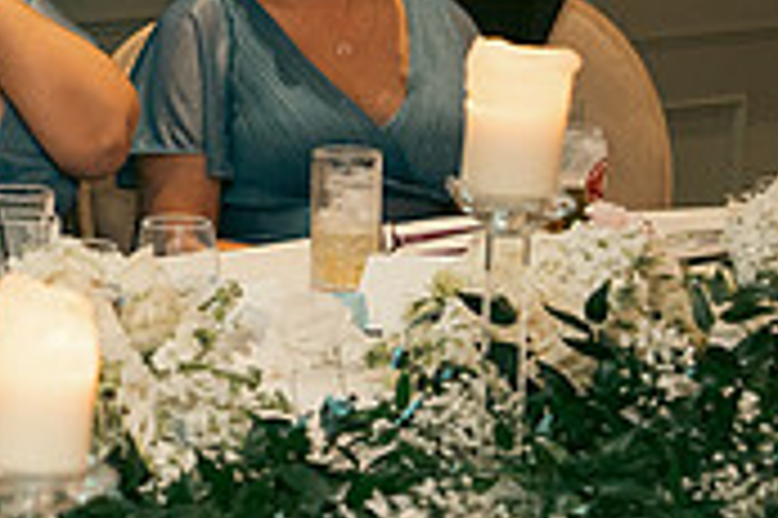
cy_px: -11
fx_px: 4491
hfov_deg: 9.6
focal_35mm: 208
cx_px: -477
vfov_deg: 6.6
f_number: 3.5
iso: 2500
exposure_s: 1/160
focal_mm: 62
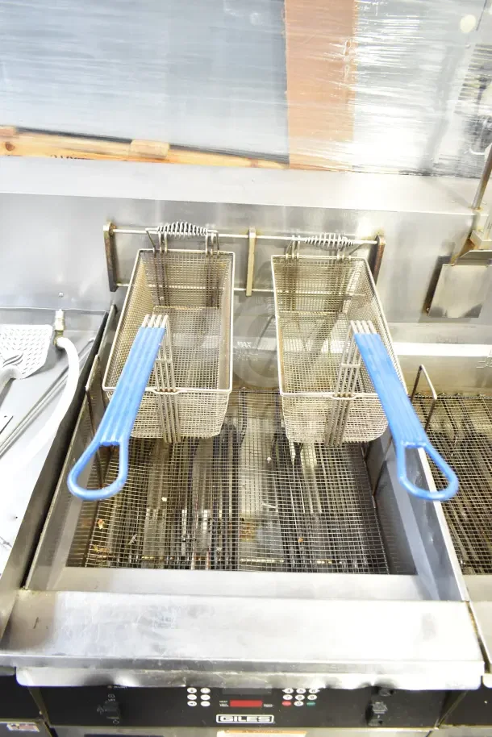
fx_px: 553
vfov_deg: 67.4
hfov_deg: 48.0
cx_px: 246
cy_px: 368
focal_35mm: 27
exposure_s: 1/30
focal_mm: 18
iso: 900
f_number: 3.5
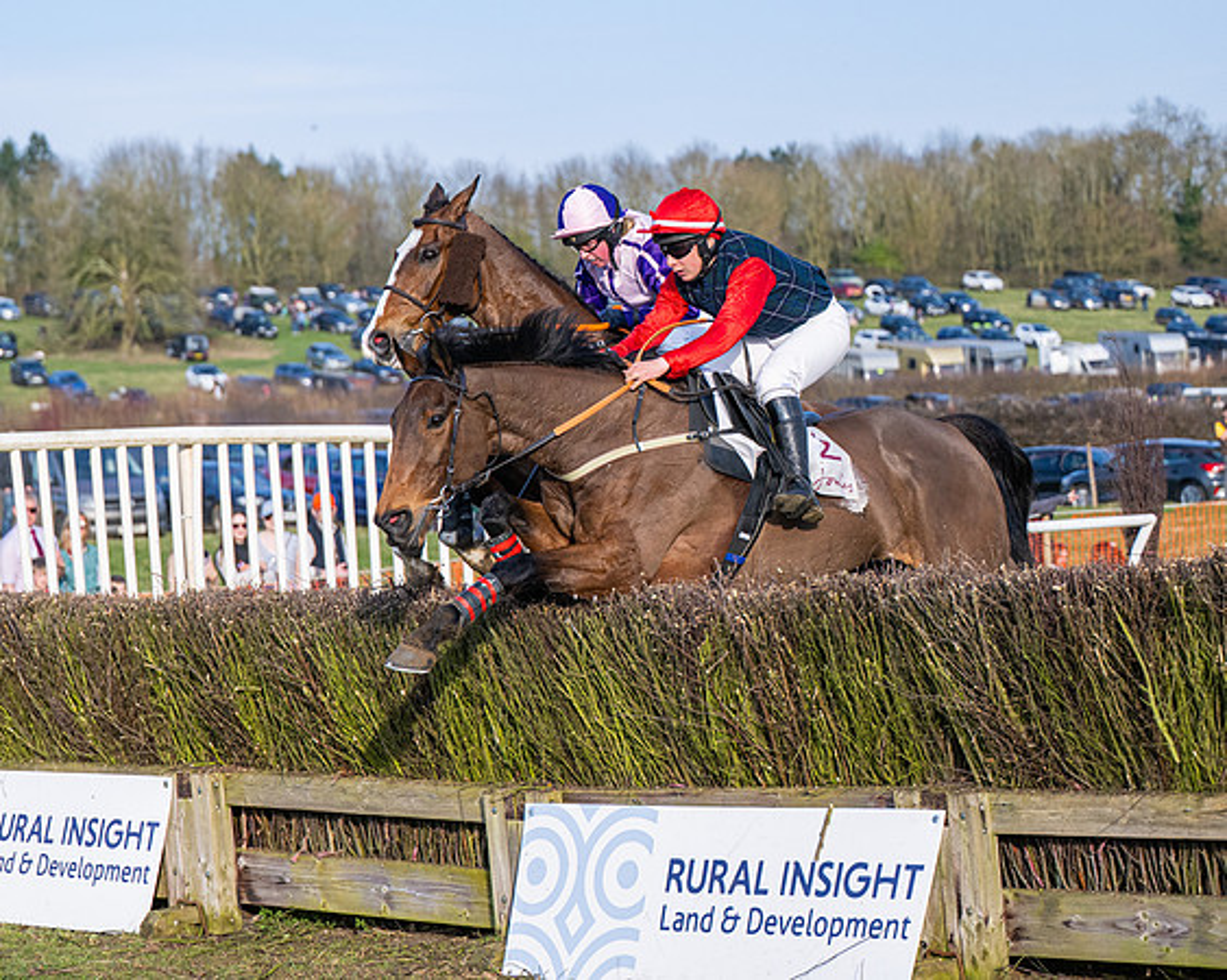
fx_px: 3742
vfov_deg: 14.9
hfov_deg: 18.6
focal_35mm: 103
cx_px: 517
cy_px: 428
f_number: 2.8
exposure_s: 1/5000
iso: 400
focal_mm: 70
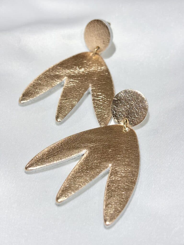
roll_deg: +4.5
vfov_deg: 36.8
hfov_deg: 28.0
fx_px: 369
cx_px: 92
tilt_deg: -26.3
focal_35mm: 52
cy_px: 122
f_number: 1.6
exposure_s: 1/217
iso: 32
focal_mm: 5.96
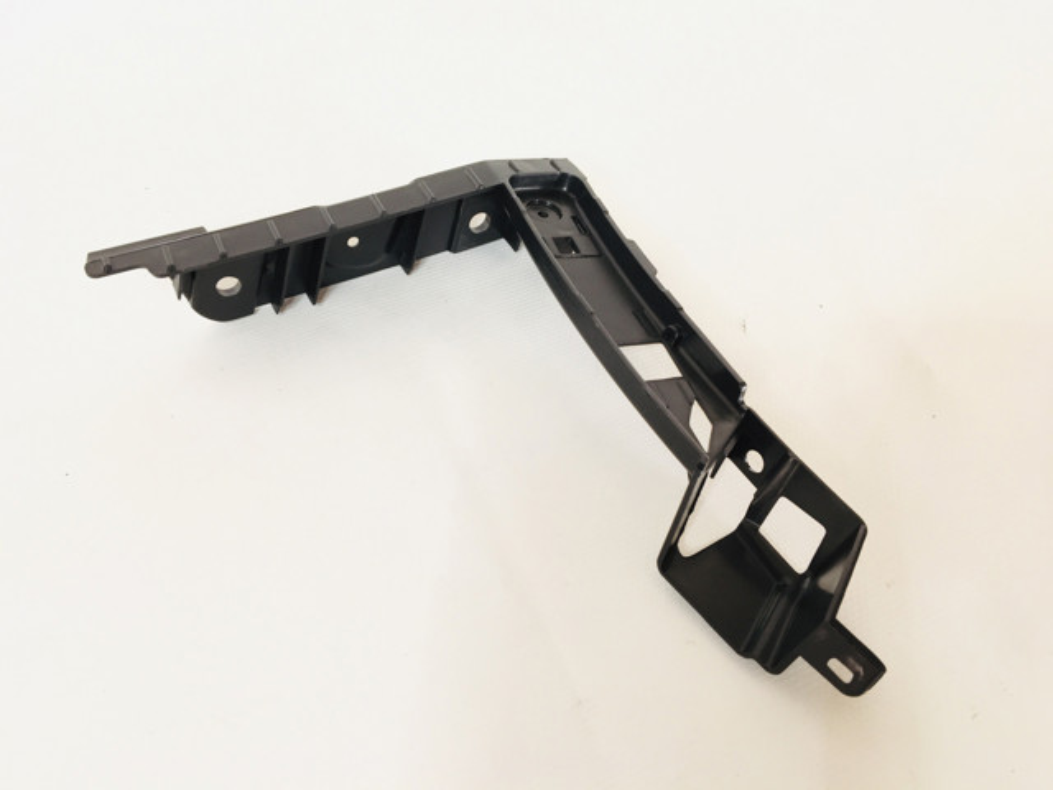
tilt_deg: -52.7
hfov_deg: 61.7
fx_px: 882
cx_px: 526
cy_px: 395
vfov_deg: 48.2
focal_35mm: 29
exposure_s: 1/33
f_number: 2.2
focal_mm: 4.15
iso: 50
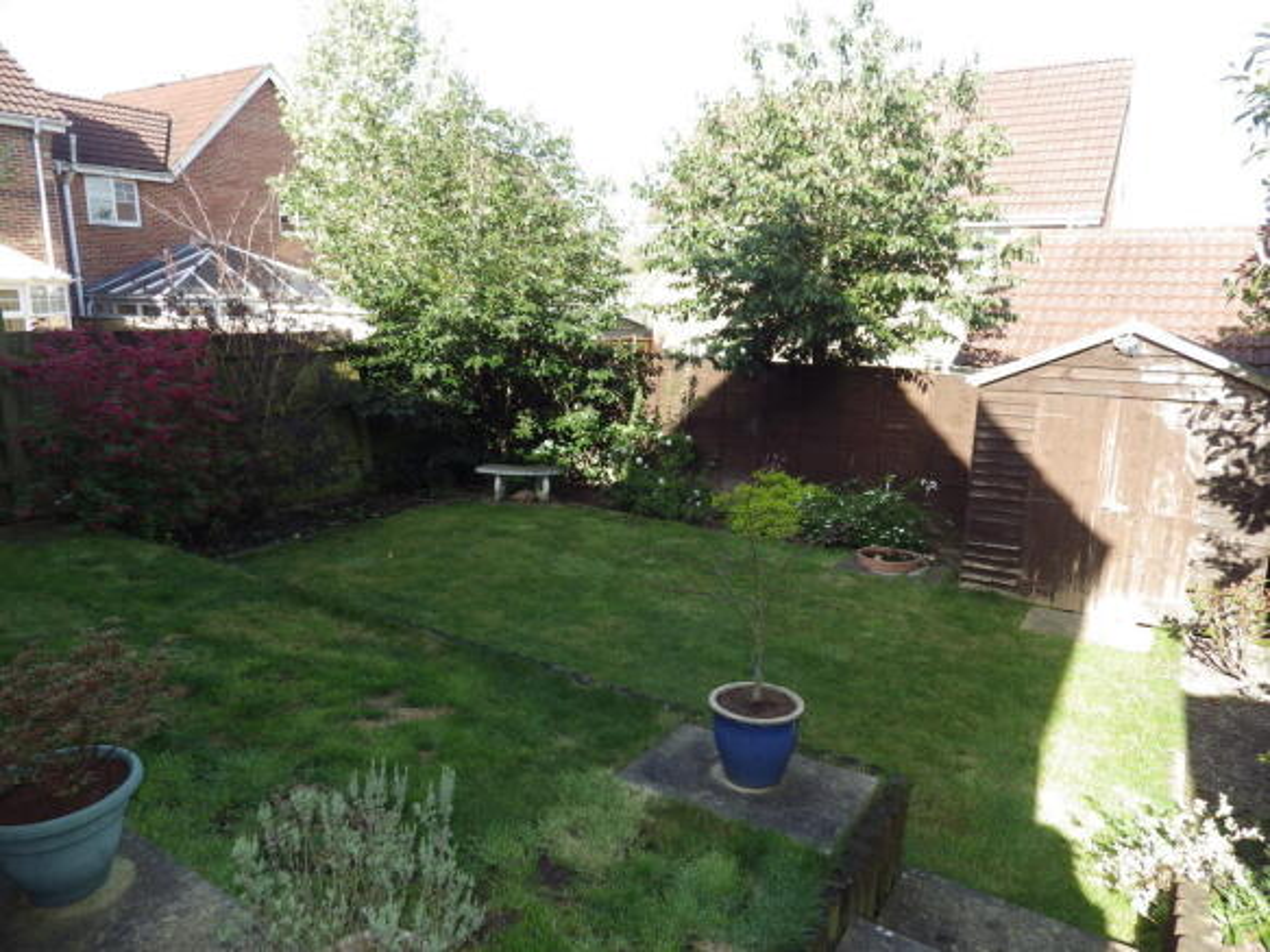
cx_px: 635
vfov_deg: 61.1
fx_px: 807
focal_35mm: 22
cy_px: 476
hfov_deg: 76.4
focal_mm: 4
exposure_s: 1/250
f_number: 3.1
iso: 100
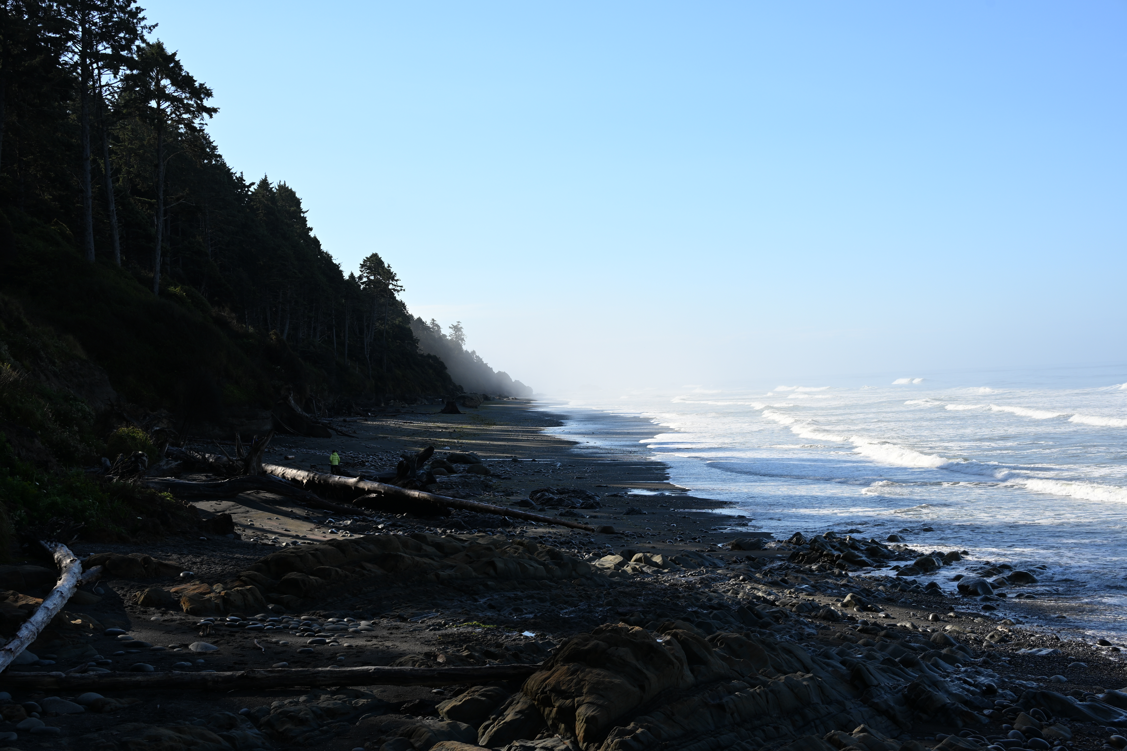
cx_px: 564
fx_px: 1565
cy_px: 376
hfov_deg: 39.6
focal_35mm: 50
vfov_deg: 27.0
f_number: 8
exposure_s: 1/250
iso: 100
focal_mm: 50
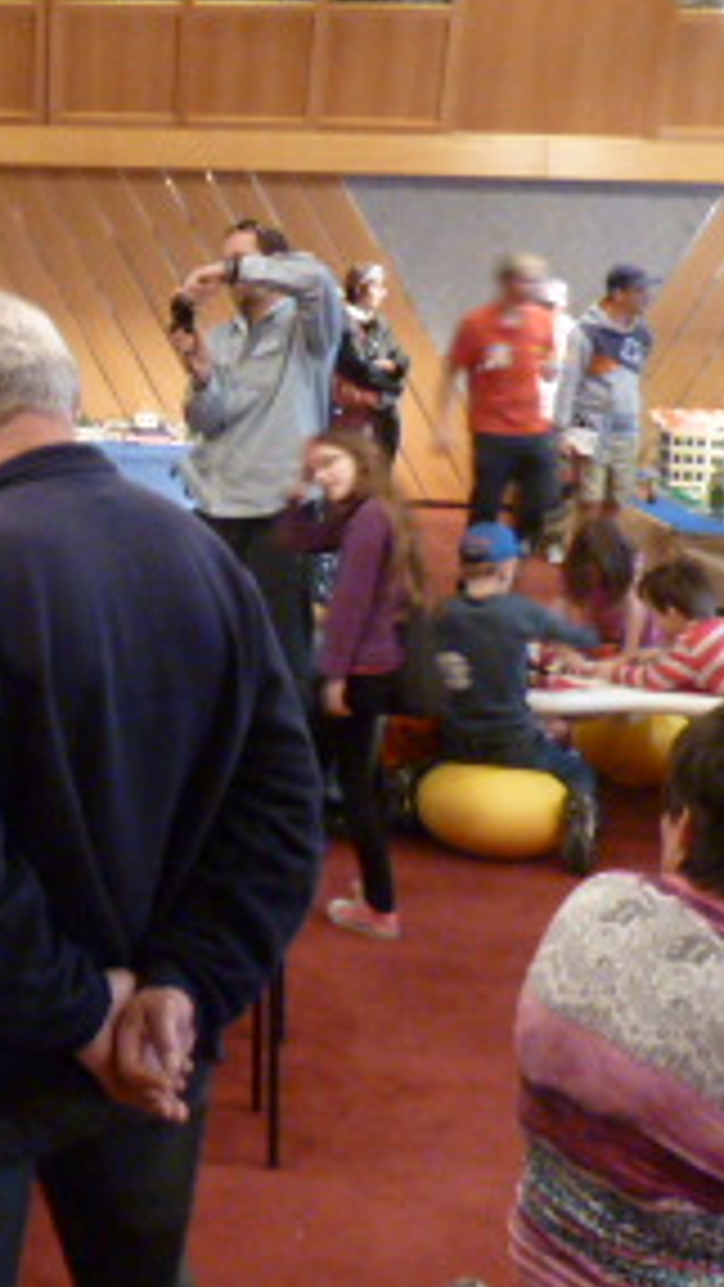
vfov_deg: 33.6
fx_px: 2081
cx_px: -315
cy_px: 320
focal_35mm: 61
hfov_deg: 17.9
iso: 400
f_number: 3.3
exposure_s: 1/8
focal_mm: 4.1
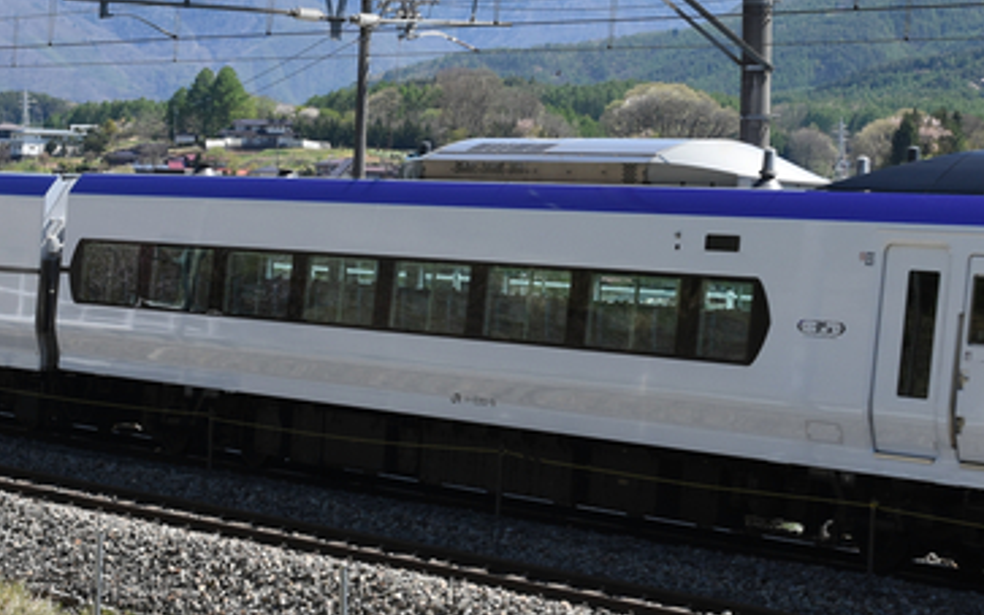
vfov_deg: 10.2
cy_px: 266
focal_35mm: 128
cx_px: 529
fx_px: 3433
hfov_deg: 16.3
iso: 250
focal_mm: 38
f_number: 5.6
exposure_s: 1/800
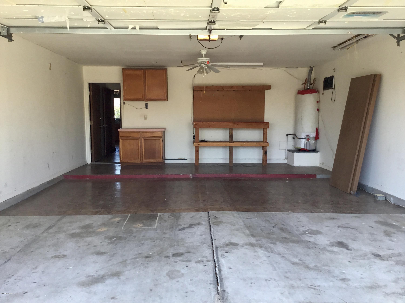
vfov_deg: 45.4
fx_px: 363
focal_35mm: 31
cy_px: 152
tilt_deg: -5.5
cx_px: 202
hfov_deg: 58.4
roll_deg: +0.5
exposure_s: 1/120
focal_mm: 3.3
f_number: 2.4
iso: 40
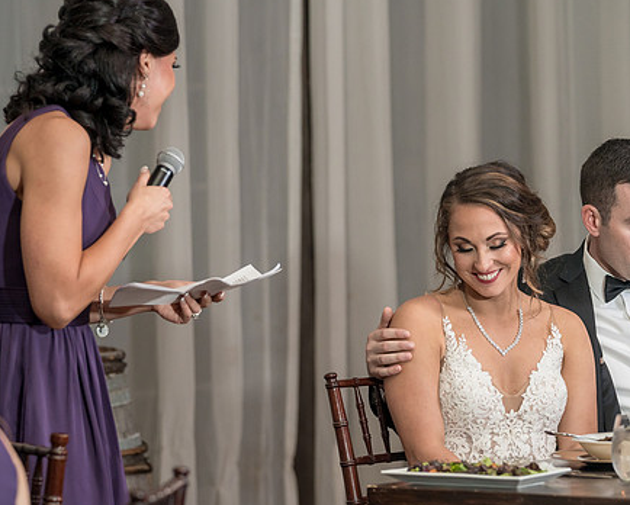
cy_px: 275
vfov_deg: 8.4
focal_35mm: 185
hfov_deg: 10.4
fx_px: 3453
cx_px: 344
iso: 2000
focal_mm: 131
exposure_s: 1/200
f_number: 4
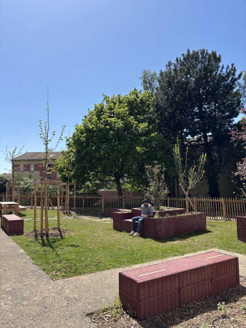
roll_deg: +1.1
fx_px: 246
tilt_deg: +4.0
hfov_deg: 53.1
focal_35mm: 26
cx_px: 123
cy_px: 164
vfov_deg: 67.3
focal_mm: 5.96
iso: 50
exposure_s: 1/2933
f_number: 1.6
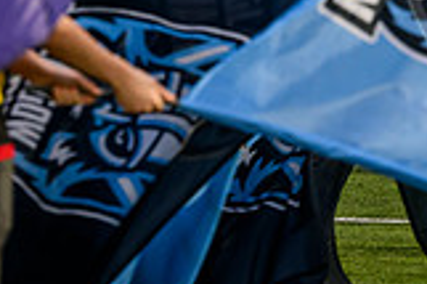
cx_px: 666
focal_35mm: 522
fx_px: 6185
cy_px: -97
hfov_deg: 3.9
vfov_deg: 2.6
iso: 1250
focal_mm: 145
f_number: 4
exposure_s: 1/1000
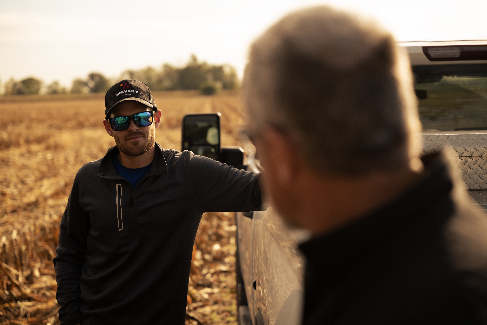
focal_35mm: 70
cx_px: 244
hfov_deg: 28.8
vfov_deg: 19.5
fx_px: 947
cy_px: 162
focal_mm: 70
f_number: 2.8
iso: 100
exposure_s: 1/1000
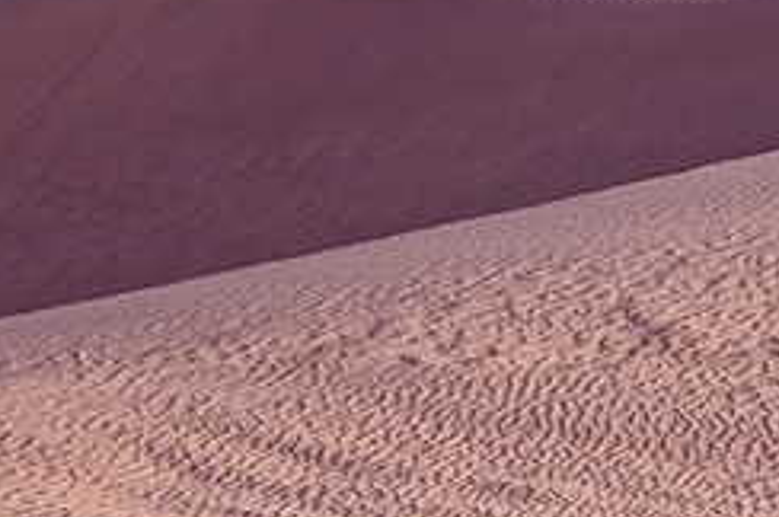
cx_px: 686
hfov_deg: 3.9
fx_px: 11561
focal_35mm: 535
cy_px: 158
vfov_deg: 2.6
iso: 200
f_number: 16
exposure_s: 1/3
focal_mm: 150
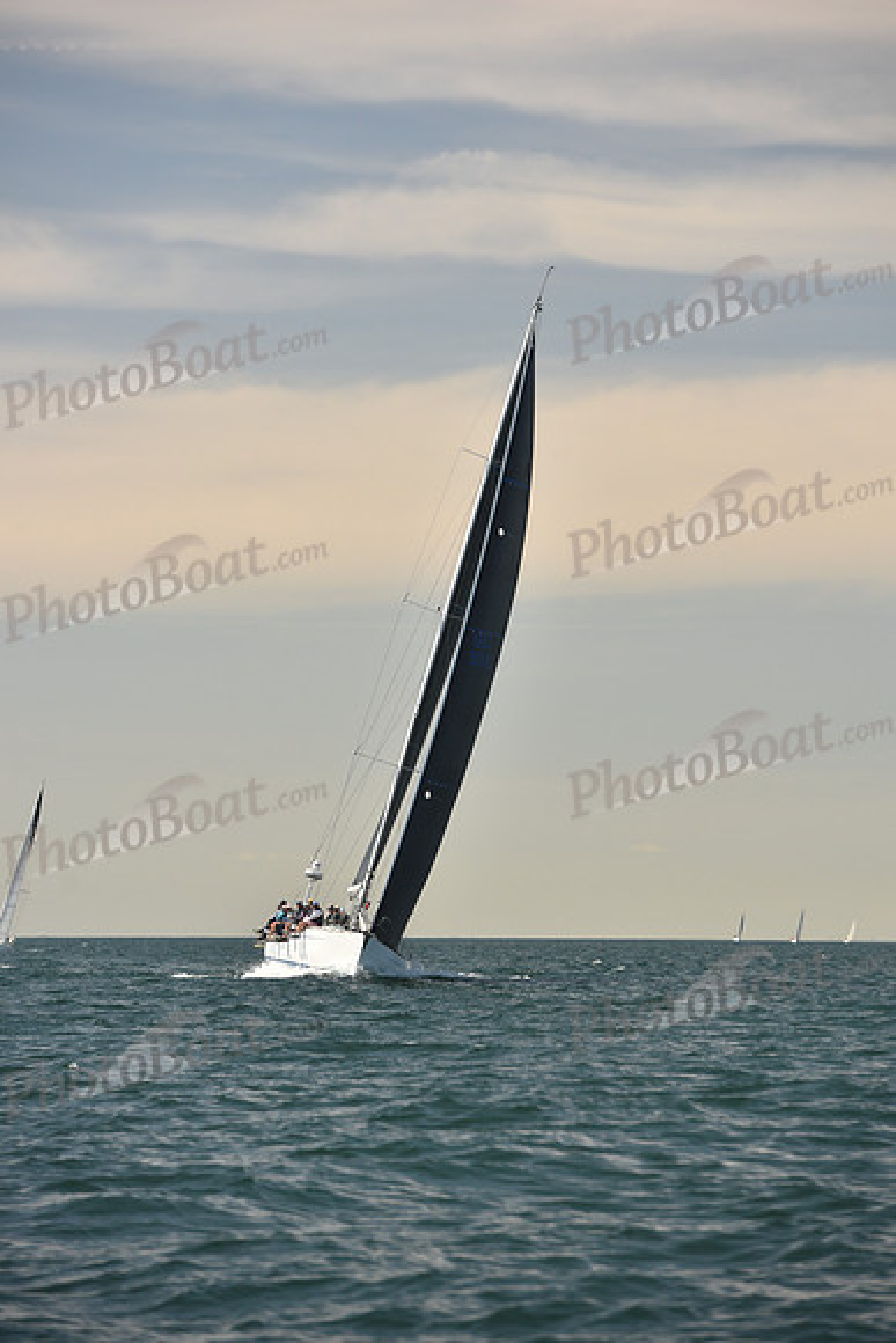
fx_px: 6156
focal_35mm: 165
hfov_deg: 8.3
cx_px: 448
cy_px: 672
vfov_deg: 12.4
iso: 250
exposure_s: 1/640
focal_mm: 165
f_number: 5.6
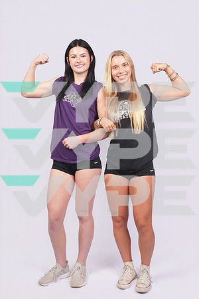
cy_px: 150
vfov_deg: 46.4
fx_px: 348
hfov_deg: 31.9
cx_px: 100
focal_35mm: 42
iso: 160
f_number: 7.1
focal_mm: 42
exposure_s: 1/200
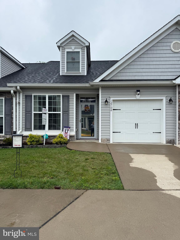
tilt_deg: +0.8
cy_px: 120
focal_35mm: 24
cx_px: 90
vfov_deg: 71.6
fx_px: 166
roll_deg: +0.2
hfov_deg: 56.8
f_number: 1.78
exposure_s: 1/1812
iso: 80
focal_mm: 6.76
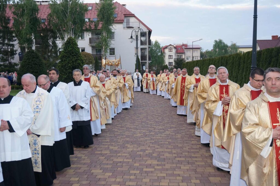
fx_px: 315
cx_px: 140
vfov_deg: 32.9
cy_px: 93
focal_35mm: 40
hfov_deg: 48.0
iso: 800
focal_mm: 27
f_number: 4.5
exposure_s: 1/160
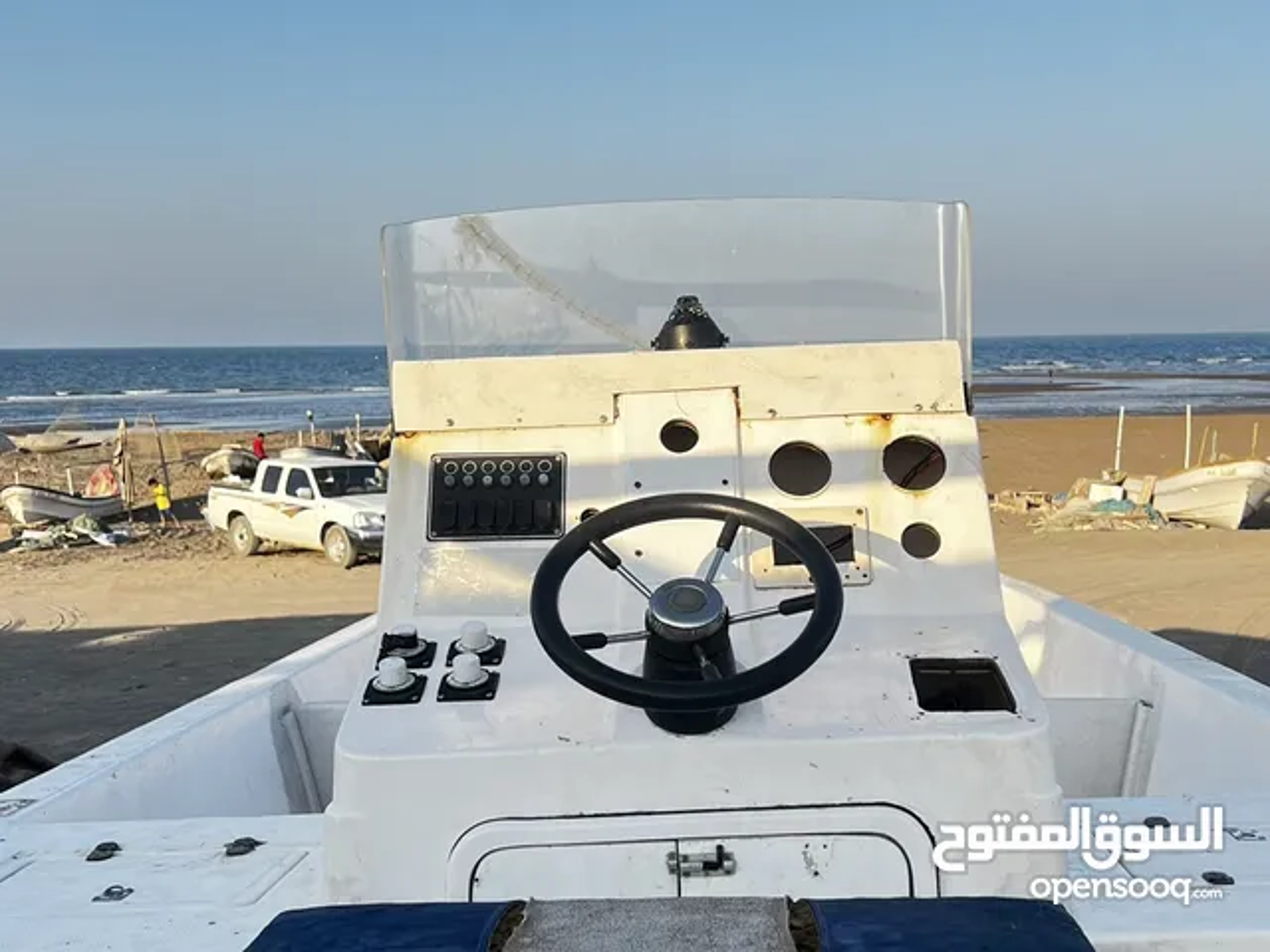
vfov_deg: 53.1
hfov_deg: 67.3
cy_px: 476
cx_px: 635
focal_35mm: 26
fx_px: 954
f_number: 1.5
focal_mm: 5.7
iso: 50
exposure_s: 1/859
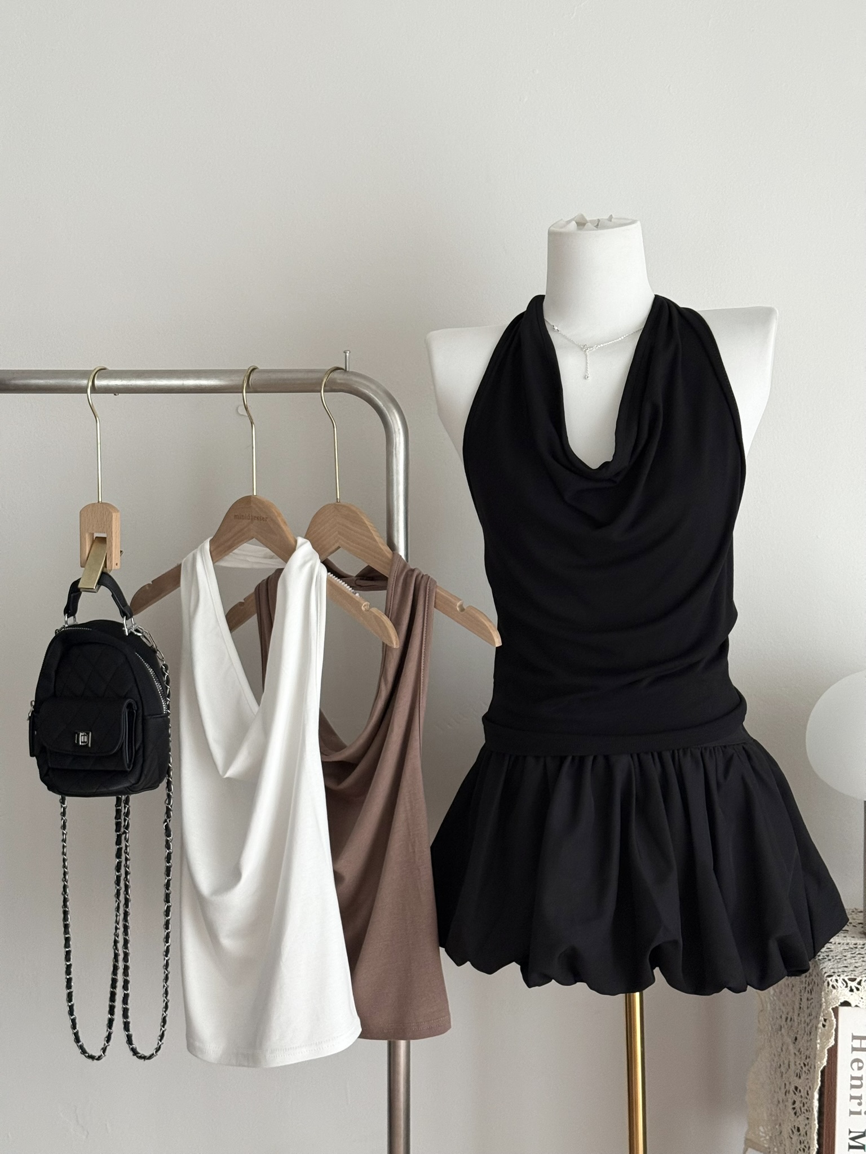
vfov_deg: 39.7
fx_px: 1601
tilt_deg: -4.5
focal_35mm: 48
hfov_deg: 30.3
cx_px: 433
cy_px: 577
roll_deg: -0.5
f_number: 1.78
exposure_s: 1/70
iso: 100
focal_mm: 6.76
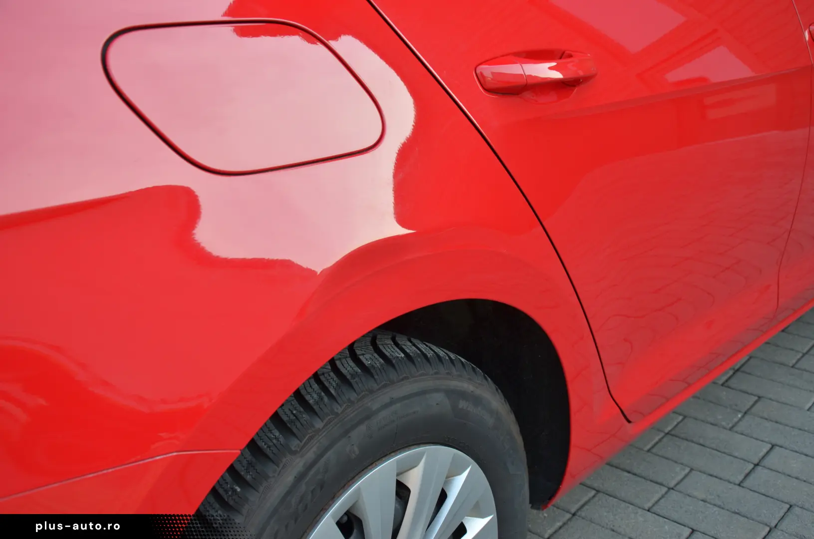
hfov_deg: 49.6
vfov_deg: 34.1
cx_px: 407
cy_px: 270
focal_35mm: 39
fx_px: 880
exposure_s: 1/160
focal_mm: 26
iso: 250
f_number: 6.3
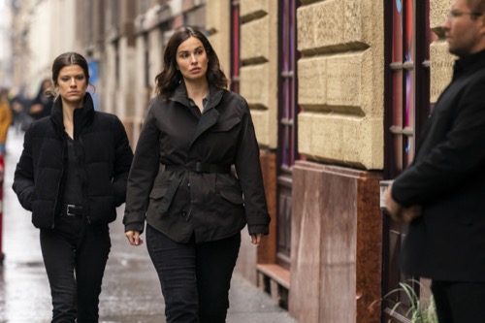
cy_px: 162
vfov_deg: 7.6
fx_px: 2424
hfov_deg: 11.4
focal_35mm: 180
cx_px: 242
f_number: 4
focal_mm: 180
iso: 800
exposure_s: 1/500
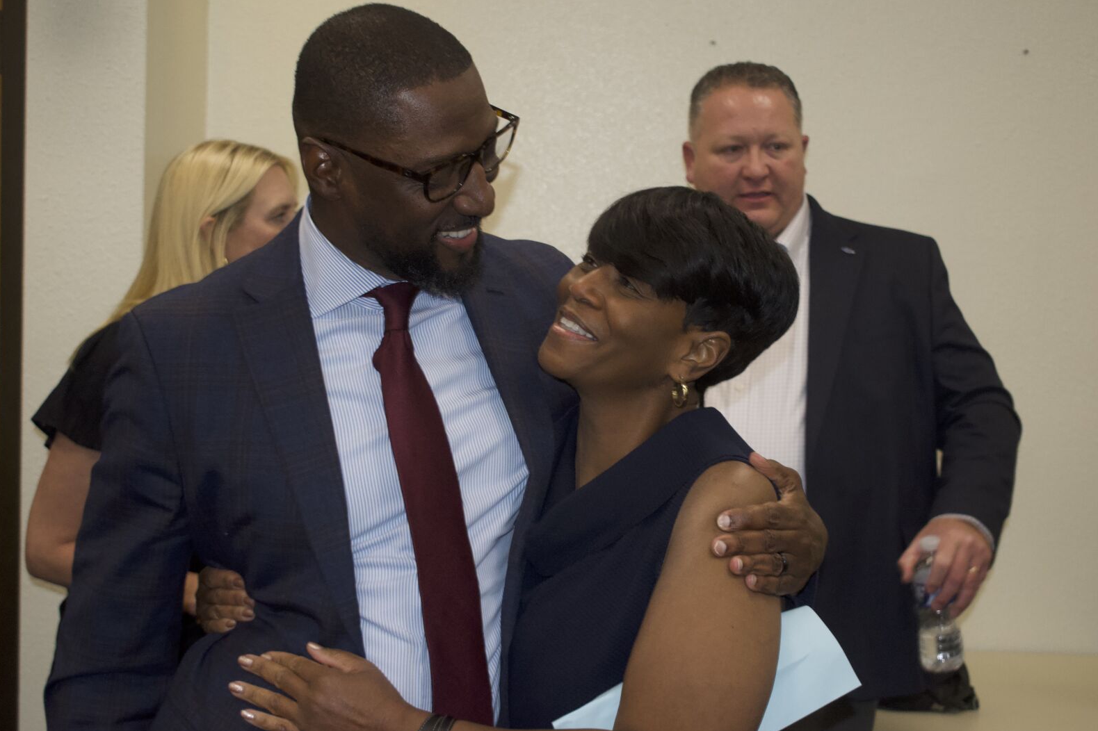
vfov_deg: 20.3
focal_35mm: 67
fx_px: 2043
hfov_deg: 30.1
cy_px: 348
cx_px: 587
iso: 1600
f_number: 5
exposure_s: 1/125
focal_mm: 40
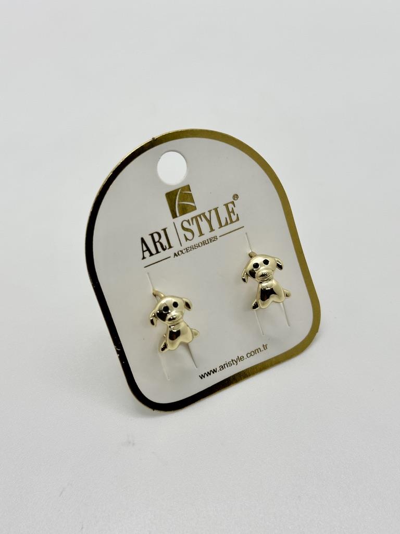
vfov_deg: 39.7
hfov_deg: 30.3
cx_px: 200
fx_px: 740
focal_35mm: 48
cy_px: 267
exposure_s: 1/228
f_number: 1.78
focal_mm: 6.86
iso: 50
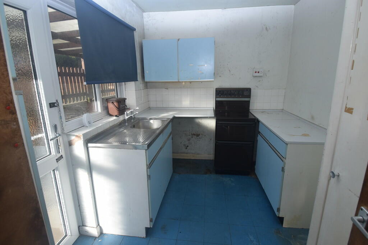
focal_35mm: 18
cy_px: 122
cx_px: 184
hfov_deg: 90.0
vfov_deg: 67.4
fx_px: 184
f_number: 8
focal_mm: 12
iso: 360
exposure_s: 1/250
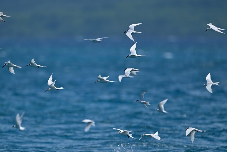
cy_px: 76
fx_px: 5594
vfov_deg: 1.6
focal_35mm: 887
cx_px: 112
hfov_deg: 2.3
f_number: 7.1
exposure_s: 1/2500
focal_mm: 800
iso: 360
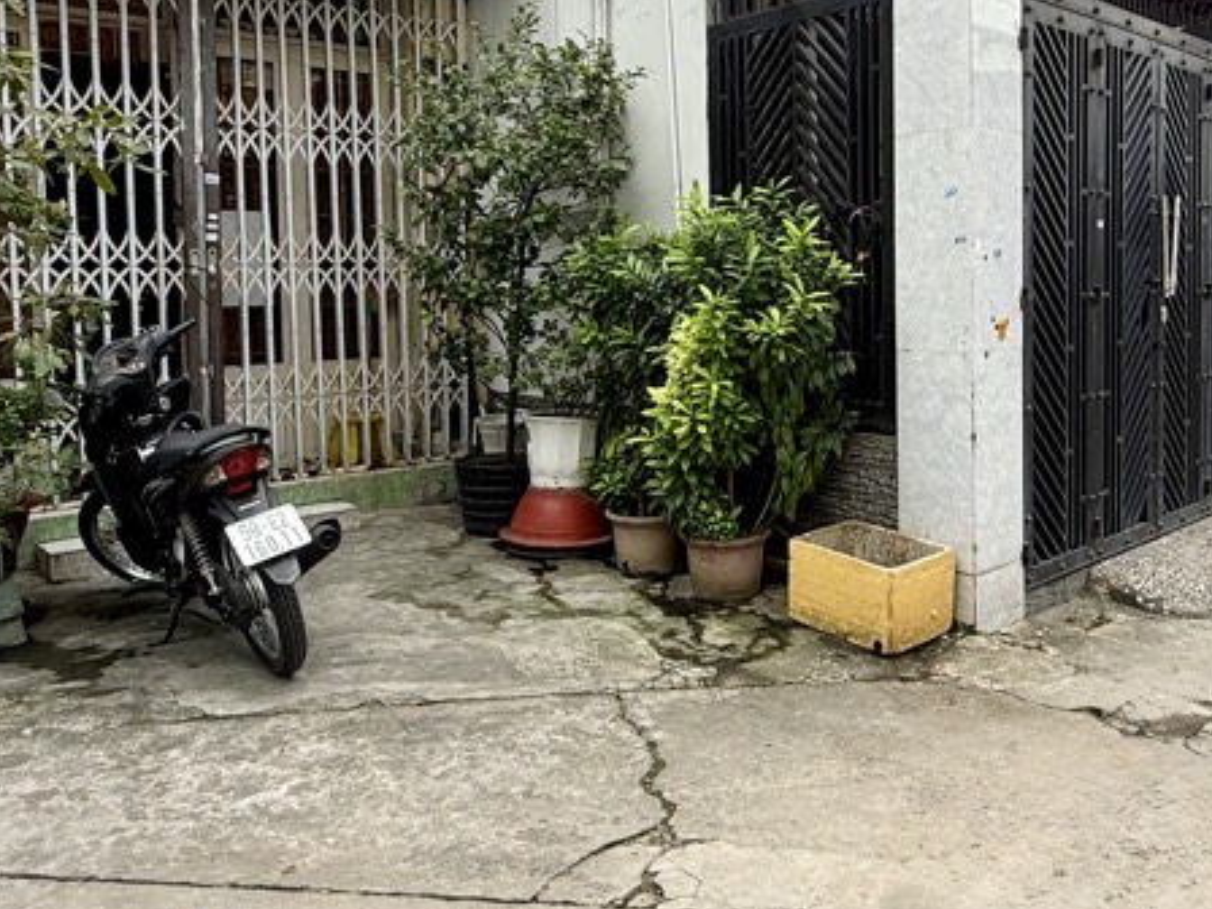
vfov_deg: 43.8
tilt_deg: -1.7
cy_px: 344
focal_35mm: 32
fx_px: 1120
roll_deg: +0.5
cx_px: 771
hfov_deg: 56.0
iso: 50
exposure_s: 1/268
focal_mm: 2.22
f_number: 2.2
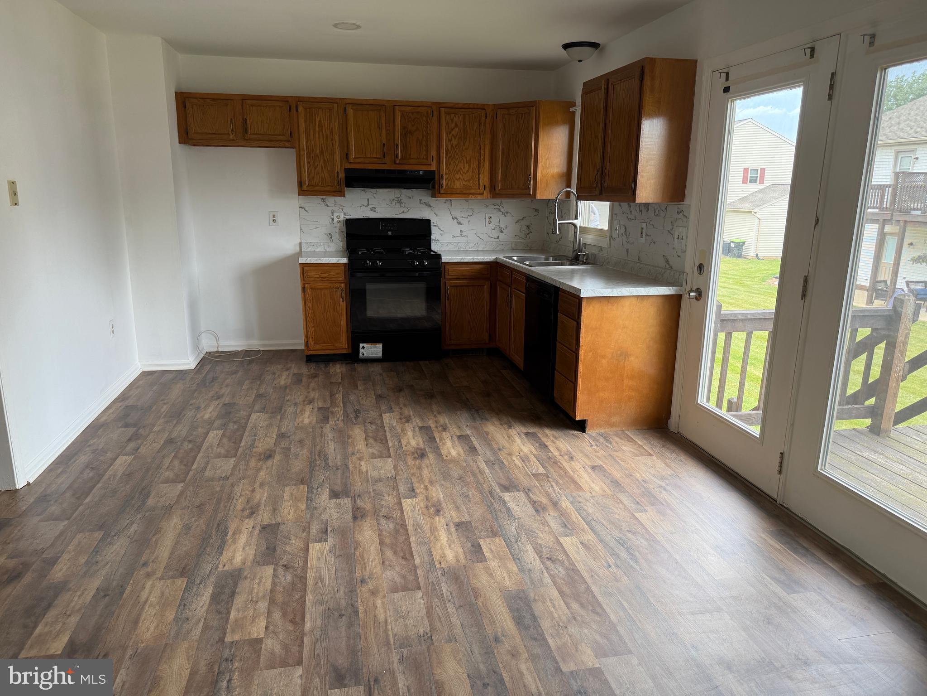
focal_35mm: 24
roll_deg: -1.1
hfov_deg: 71.6
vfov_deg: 56.8
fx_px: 643
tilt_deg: -12.7
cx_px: 464
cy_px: 348
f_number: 1.78
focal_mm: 6.76
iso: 125
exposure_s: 1/217
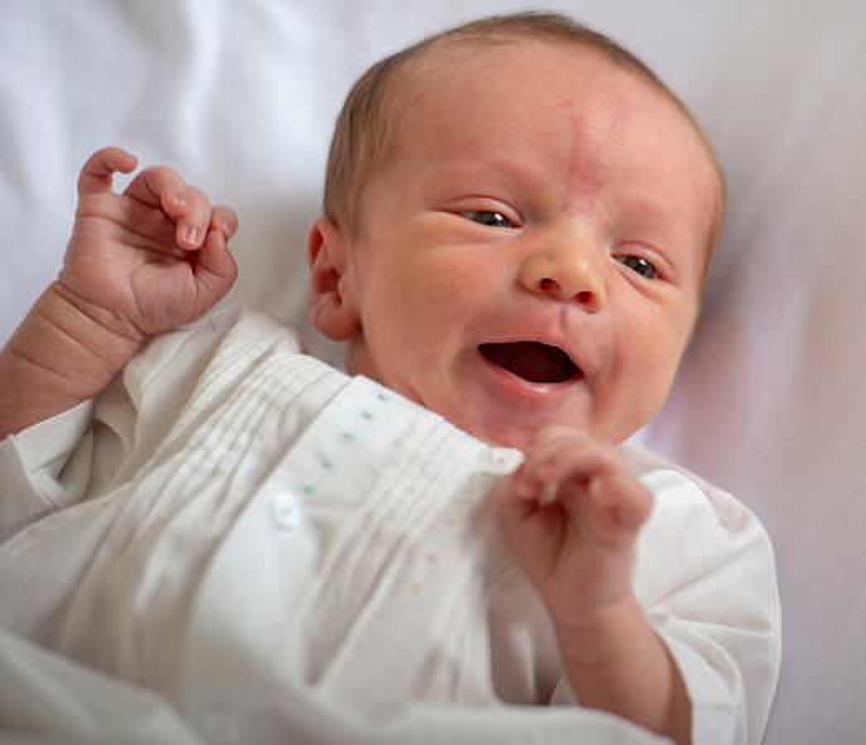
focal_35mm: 280
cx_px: 641
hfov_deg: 6.7
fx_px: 7387
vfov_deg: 5.8
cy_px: 443
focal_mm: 200
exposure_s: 1/250
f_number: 2.8
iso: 80
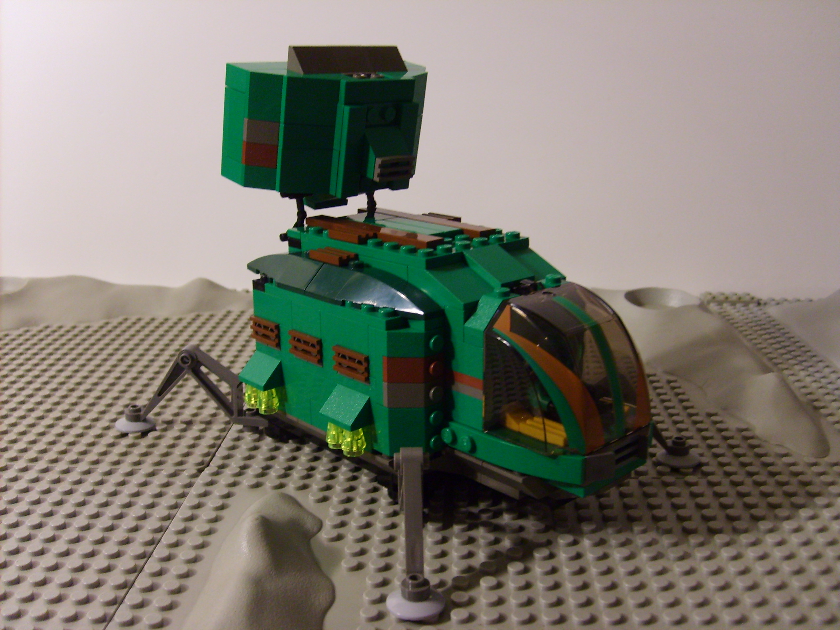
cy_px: 315
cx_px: 420
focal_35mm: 35
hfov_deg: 52.6
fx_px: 849
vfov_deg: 40.7
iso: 140
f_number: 2.8
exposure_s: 1/20
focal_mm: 5.8
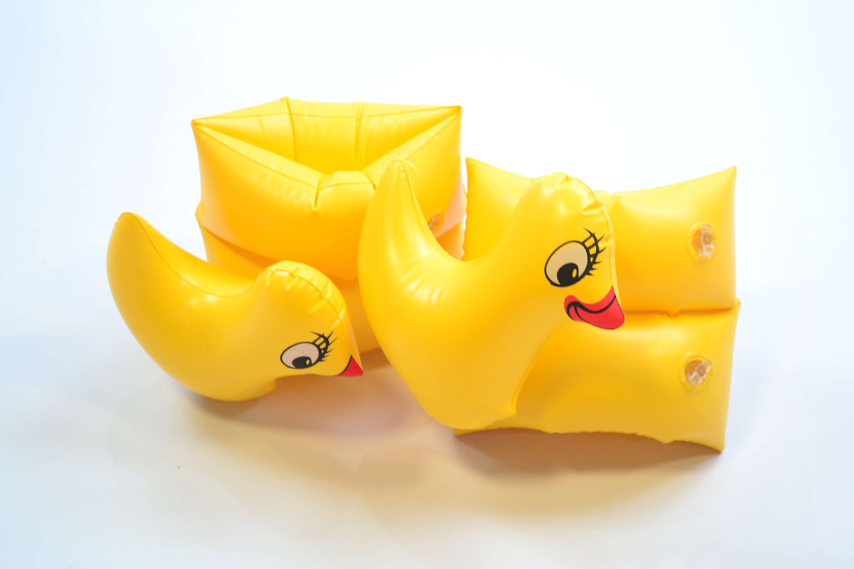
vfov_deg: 20.6
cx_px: 427
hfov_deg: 30.5
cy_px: 284
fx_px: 1566
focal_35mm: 66
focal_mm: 44
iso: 640
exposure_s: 1/30
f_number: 5.3
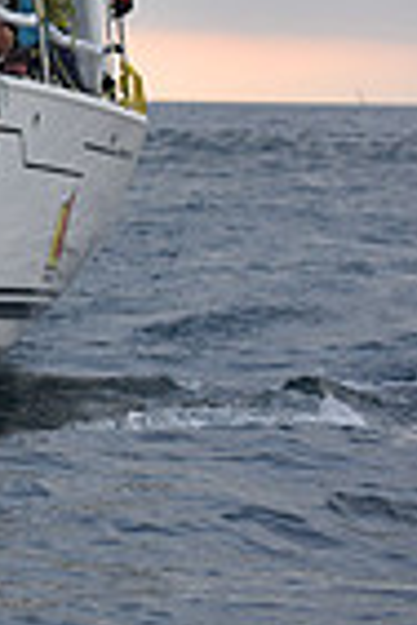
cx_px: -852
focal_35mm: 321
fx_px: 5577
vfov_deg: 6.4
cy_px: 16
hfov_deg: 4.1
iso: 500
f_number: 5
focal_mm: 78
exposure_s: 1/640
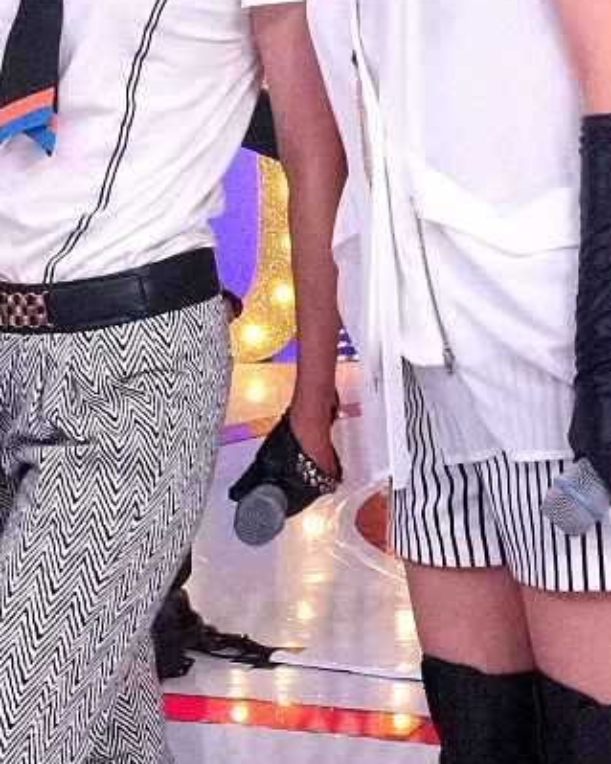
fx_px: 2103
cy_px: 341
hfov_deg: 16.4
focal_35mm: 93
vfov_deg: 20.6
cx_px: 147
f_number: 8
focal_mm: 22
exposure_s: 1/320
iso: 3200
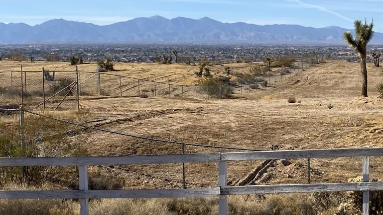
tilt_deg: -3.0
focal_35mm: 76
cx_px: 343
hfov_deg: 26.9
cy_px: 109
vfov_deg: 15.9
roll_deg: +0.1
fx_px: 772
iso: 32
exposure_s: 1/3610
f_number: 1.8
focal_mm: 4.25
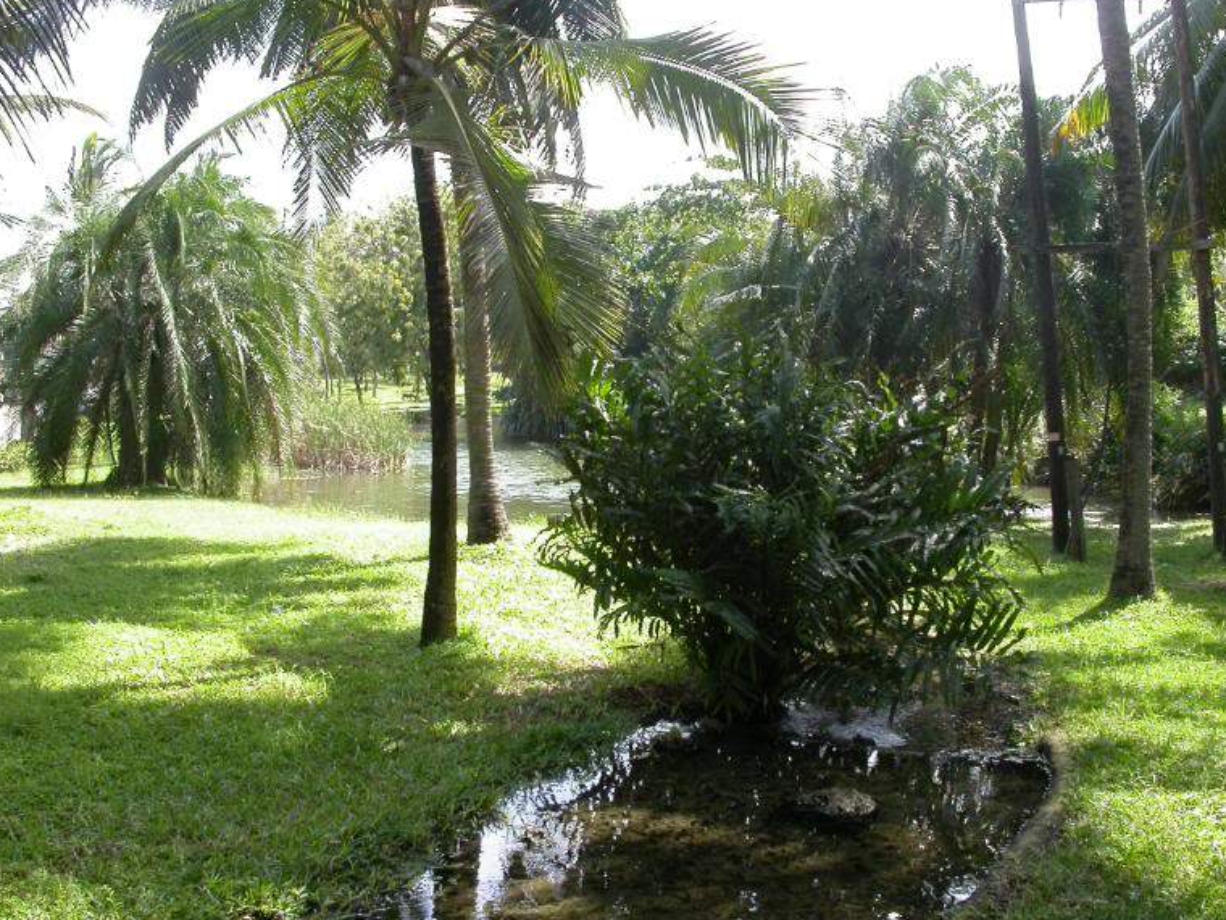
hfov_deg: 46.8
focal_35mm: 40
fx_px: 1417
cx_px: 613
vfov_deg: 36.0
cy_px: 478
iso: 100
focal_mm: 7.85
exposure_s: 1/115
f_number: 5.3
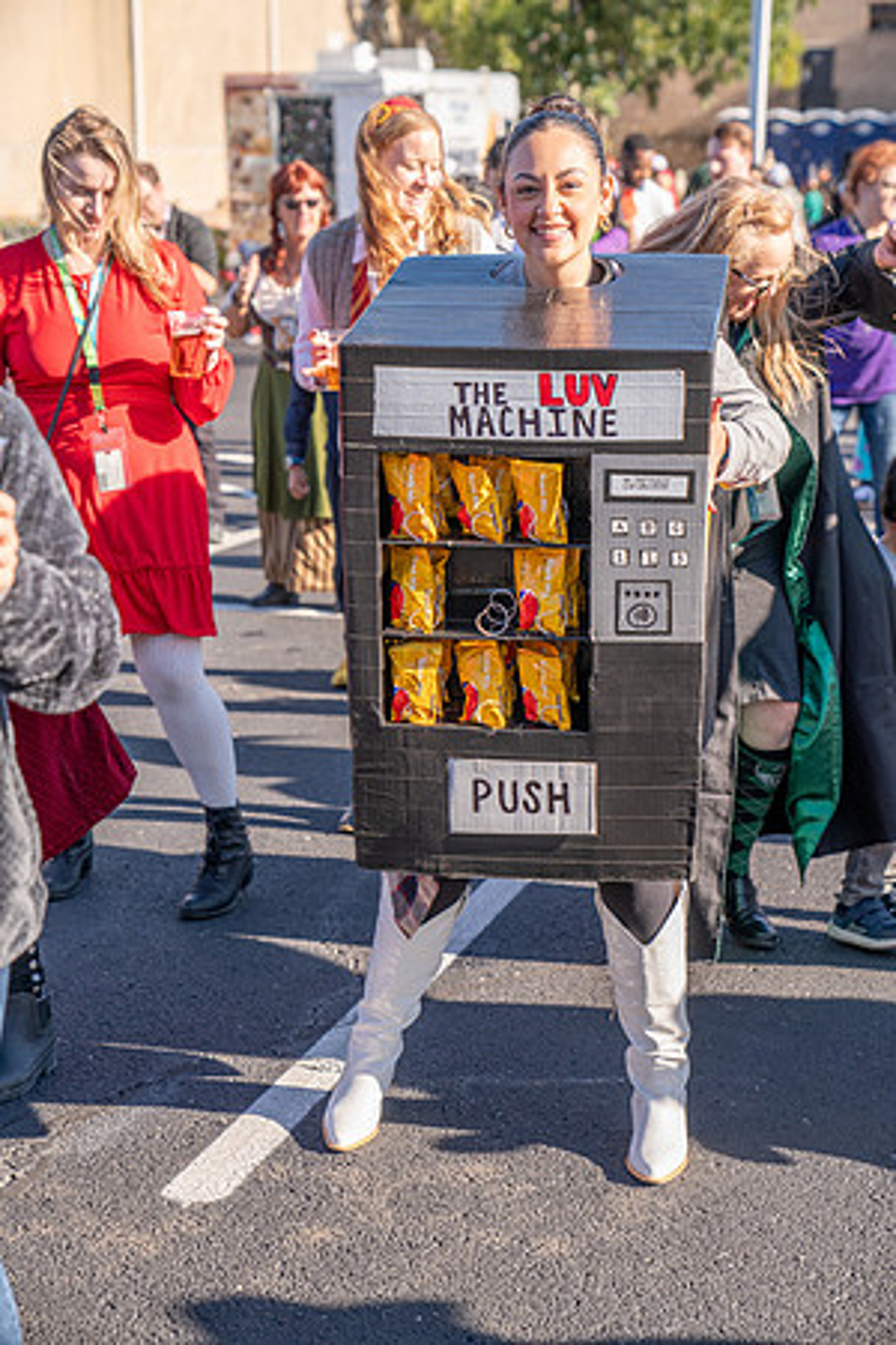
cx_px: 448
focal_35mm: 70
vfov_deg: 28.8
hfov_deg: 19.5
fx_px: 2613
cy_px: 672
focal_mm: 70
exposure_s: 1/400
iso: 100
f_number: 4
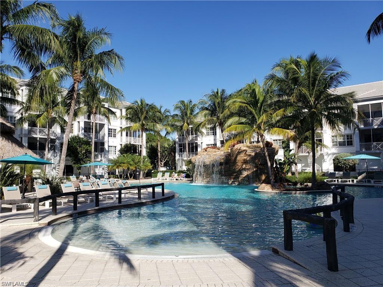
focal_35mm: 26
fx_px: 288
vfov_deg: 53.1
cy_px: 144
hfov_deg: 67.3
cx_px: 192
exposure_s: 1/1515
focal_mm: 4.3
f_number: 2.4
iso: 50
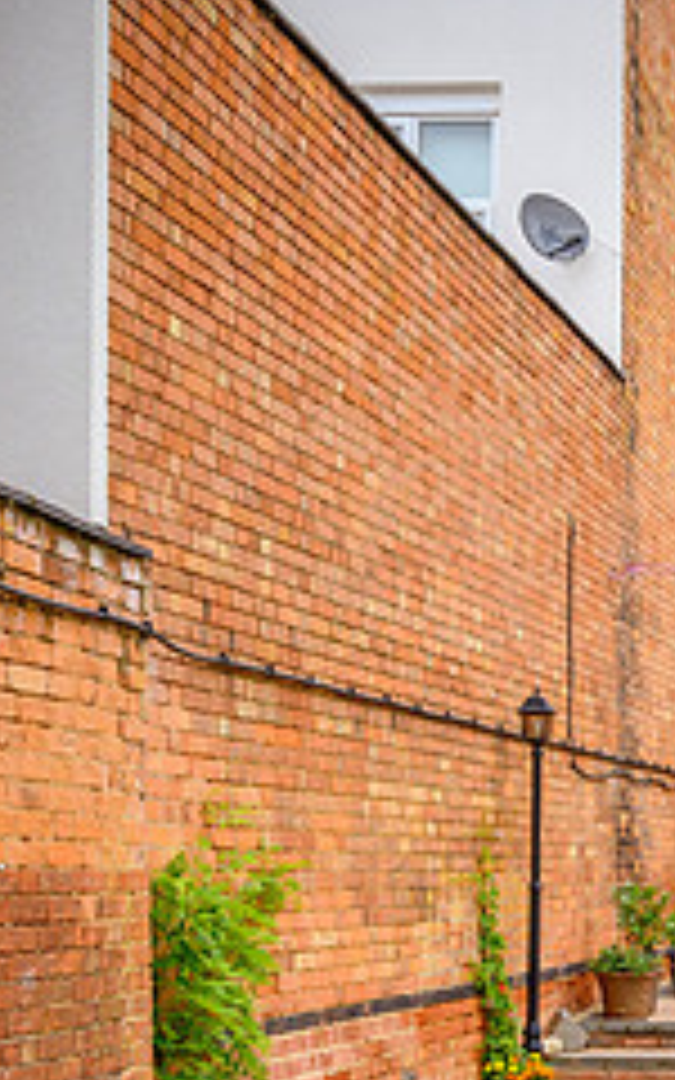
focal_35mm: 64
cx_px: 1066
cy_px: 844
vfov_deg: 31.3
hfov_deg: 17.8
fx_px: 1884
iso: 100
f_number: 8
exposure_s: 1/60
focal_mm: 26
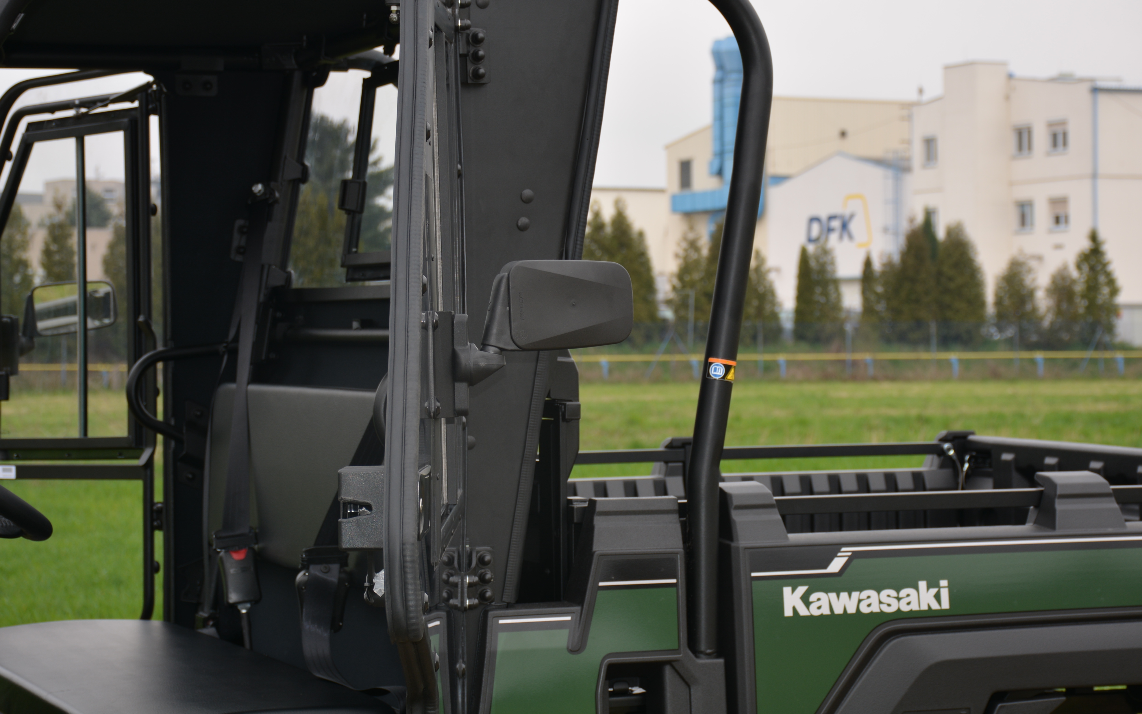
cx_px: 609
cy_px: 295
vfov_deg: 15.0
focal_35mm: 87
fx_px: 2708
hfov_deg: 23.8
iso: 100
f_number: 6.3
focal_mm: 50
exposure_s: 1/200
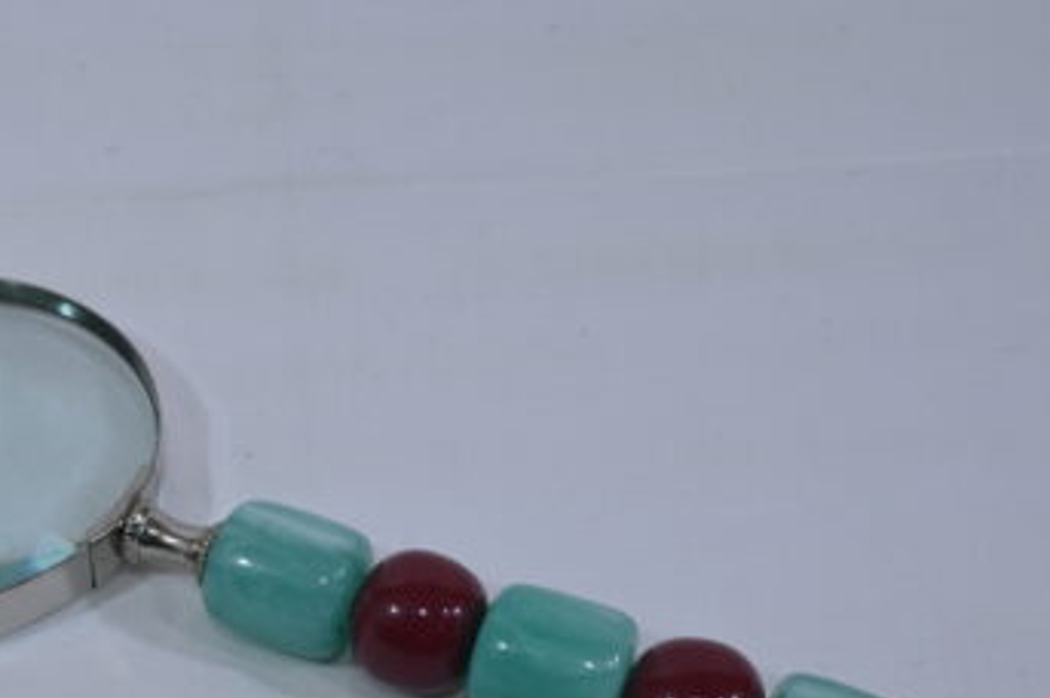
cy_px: 537
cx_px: 269
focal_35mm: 63
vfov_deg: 21.3
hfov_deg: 31.4
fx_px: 1836
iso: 640
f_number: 10
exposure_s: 1/125
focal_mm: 36
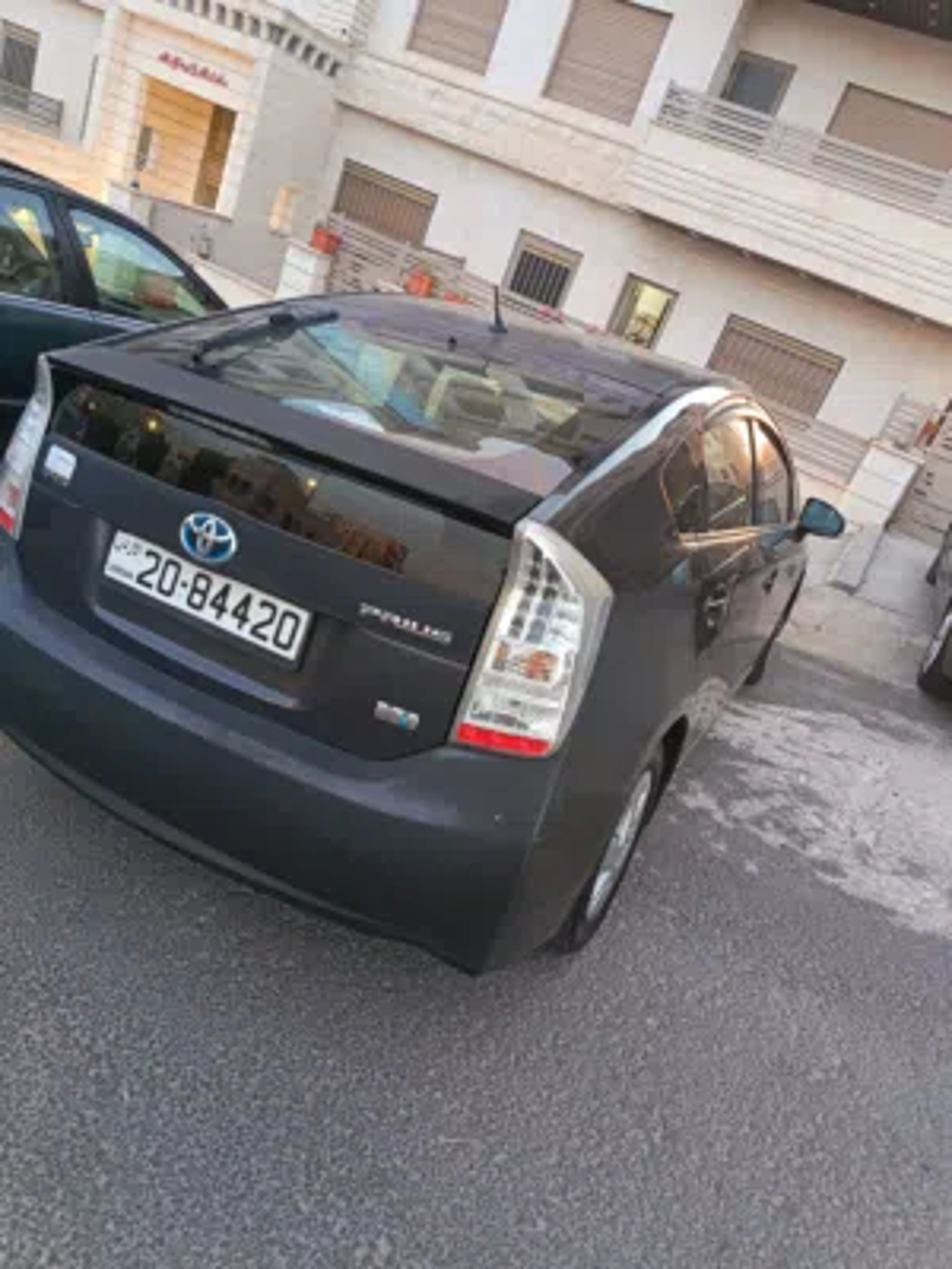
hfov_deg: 56.8
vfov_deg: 71.6
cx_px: 476
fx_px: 880
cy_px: 634
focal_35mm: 24
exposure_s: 1/33.3
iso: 2314
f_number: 1.75
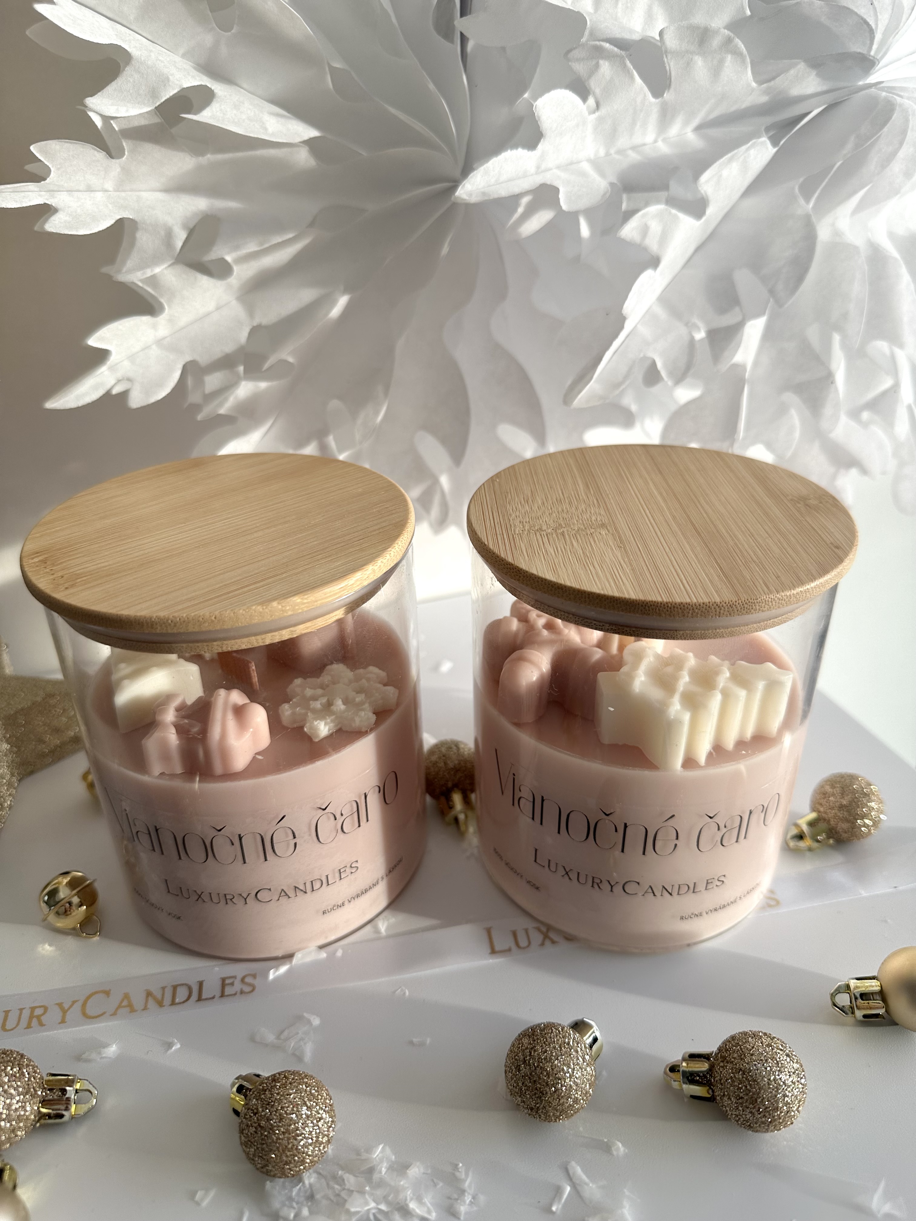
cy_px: 610
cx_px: 458
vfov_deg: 71.6
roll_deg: +0.4
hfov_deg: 56.8
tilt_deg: -29.7
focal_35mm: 24
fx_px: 847
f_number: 1.78
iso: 80
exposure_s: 1/489
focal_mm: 6.86
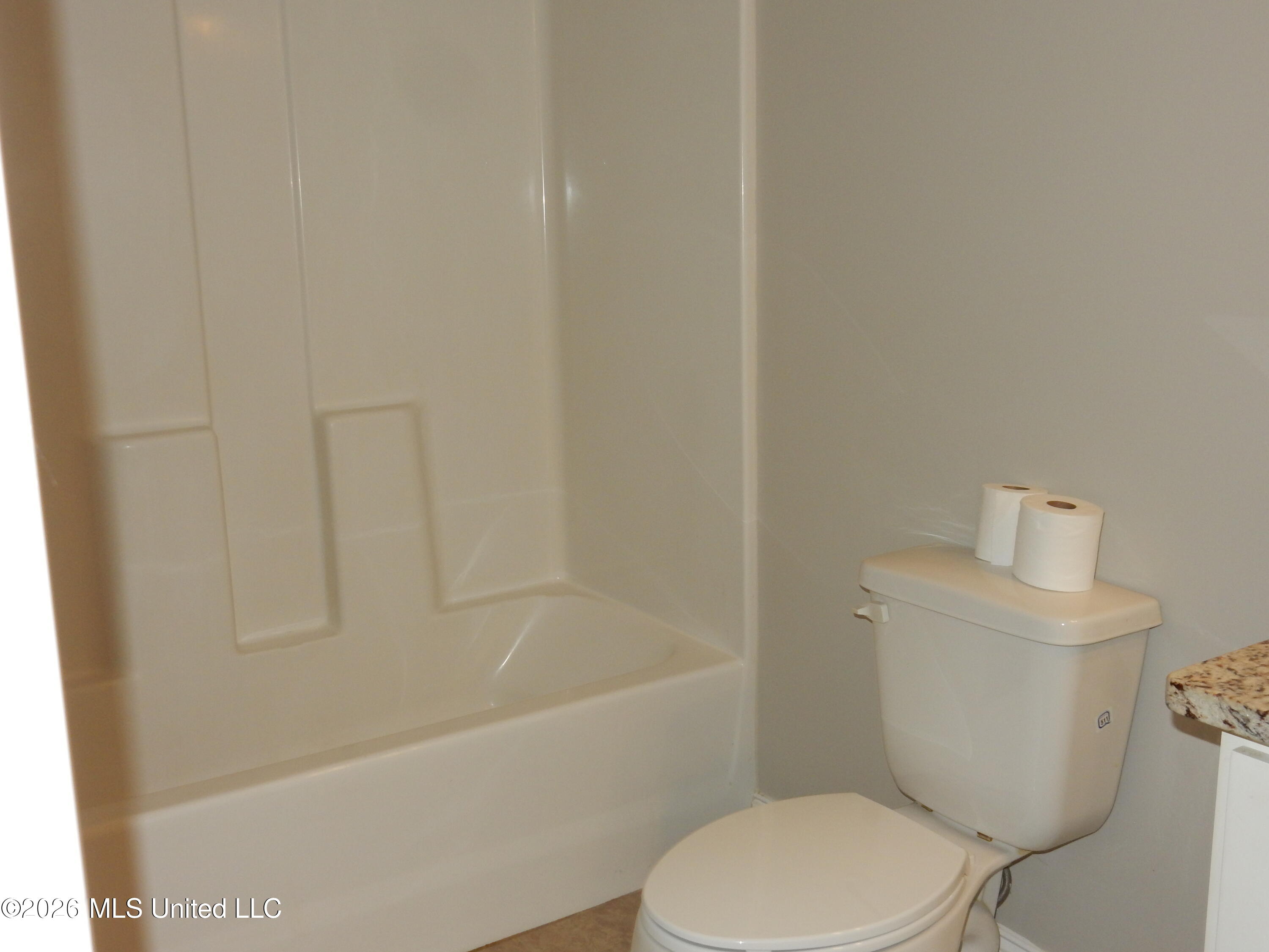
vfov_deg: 39.7
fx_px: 1320
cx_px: 634
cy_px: 476
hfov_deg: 51.4
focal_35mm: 36
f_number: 4
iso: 200
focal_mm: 6.4
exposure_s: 1/30
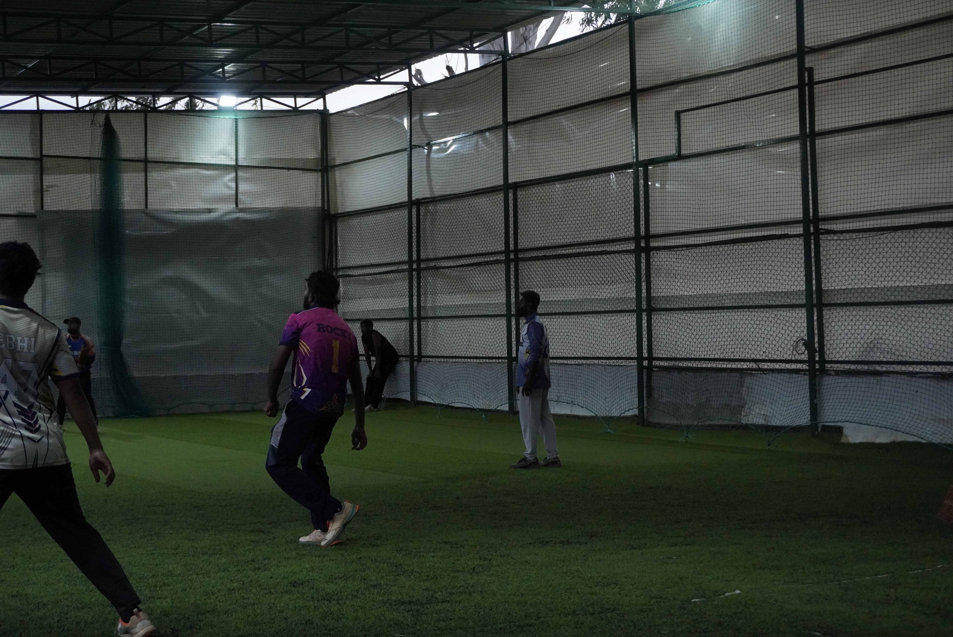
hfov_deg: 35.9
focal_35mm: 56
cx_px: 476
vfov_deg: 24.4
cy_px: 318
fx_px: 1470
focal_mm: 37
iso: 3200
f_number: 5.6
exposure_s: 1/1000
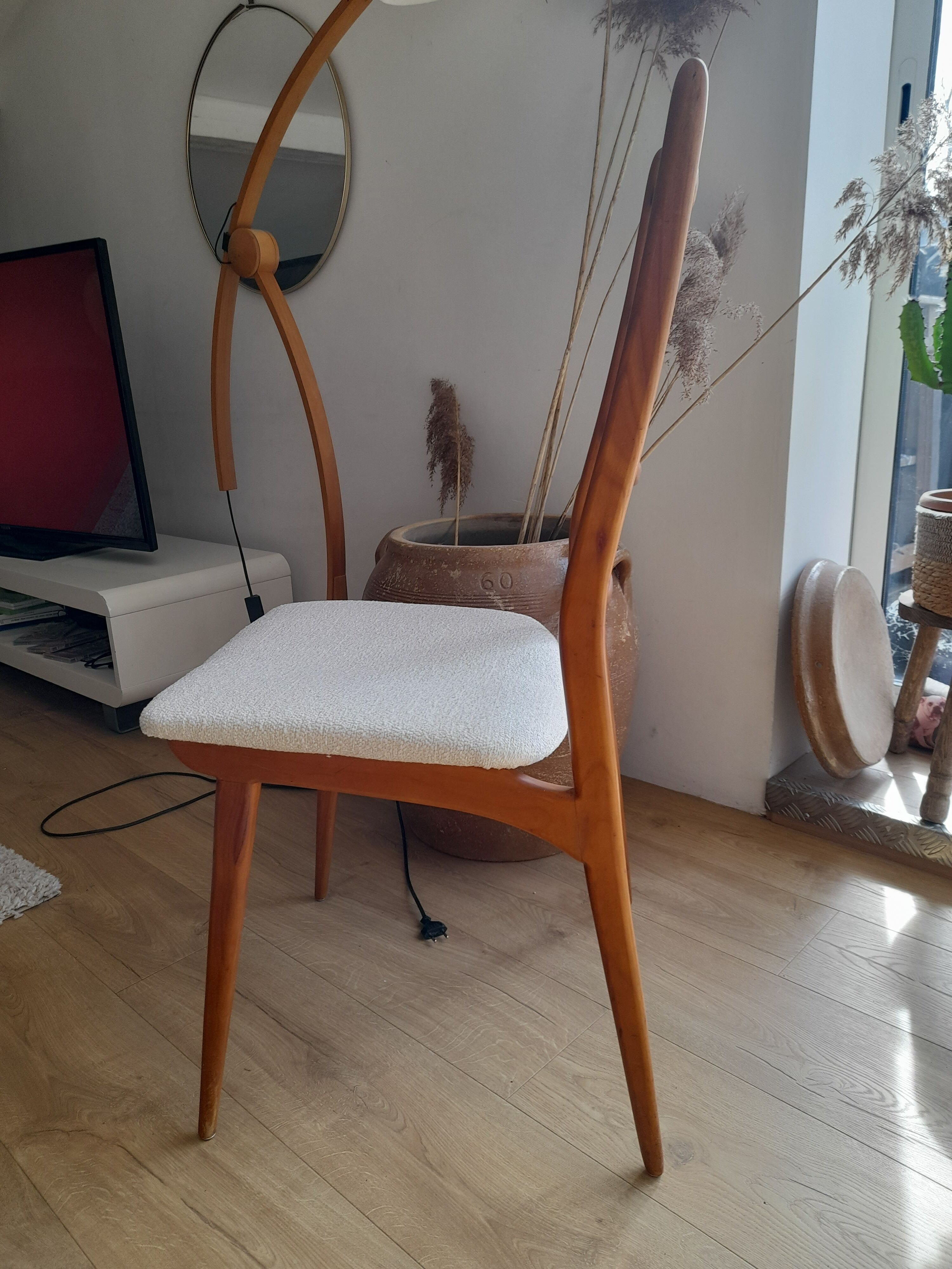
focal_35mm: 25
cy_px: 634
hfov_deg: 54.9
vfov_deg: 69.4
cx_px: 476
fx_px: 917
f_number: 2
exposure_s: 1/50
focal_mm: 4.6
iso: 32
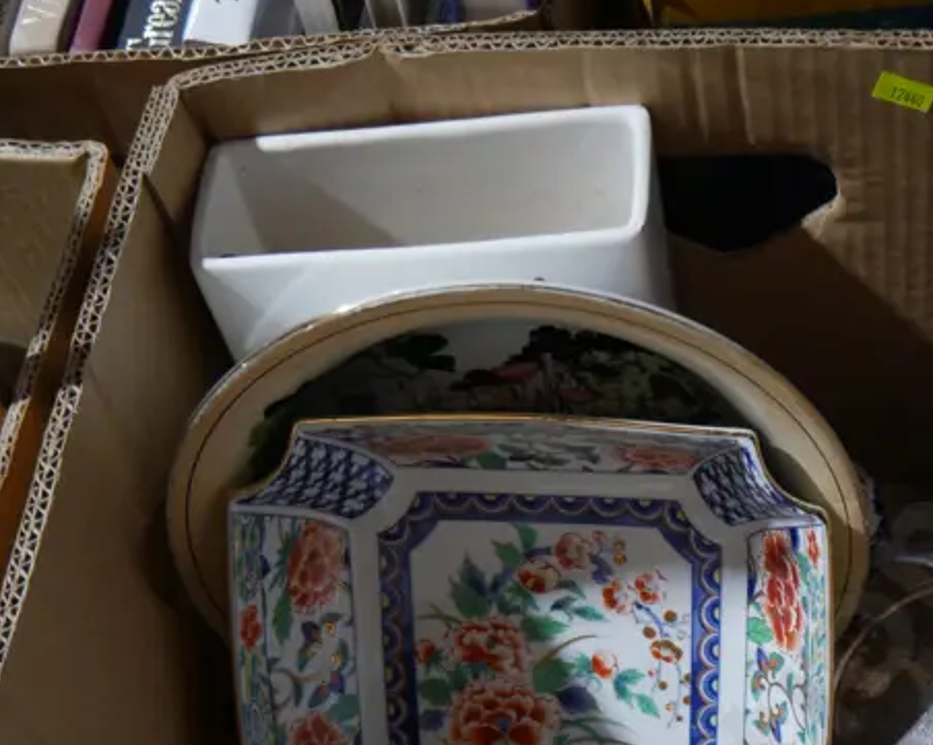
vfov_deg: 22.7
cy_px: 885
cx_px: 678
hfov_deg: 30.1
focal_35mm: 62
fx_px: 1711
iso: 400
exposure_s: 1/60
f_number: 3.5
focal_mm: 14
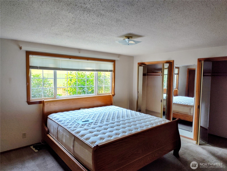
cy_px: 86
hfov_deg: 73.9
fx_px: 151
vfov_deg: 58.9
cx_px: 114
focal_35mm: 23
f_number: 1.8
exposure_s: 1/120
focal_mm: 5.56
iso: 731
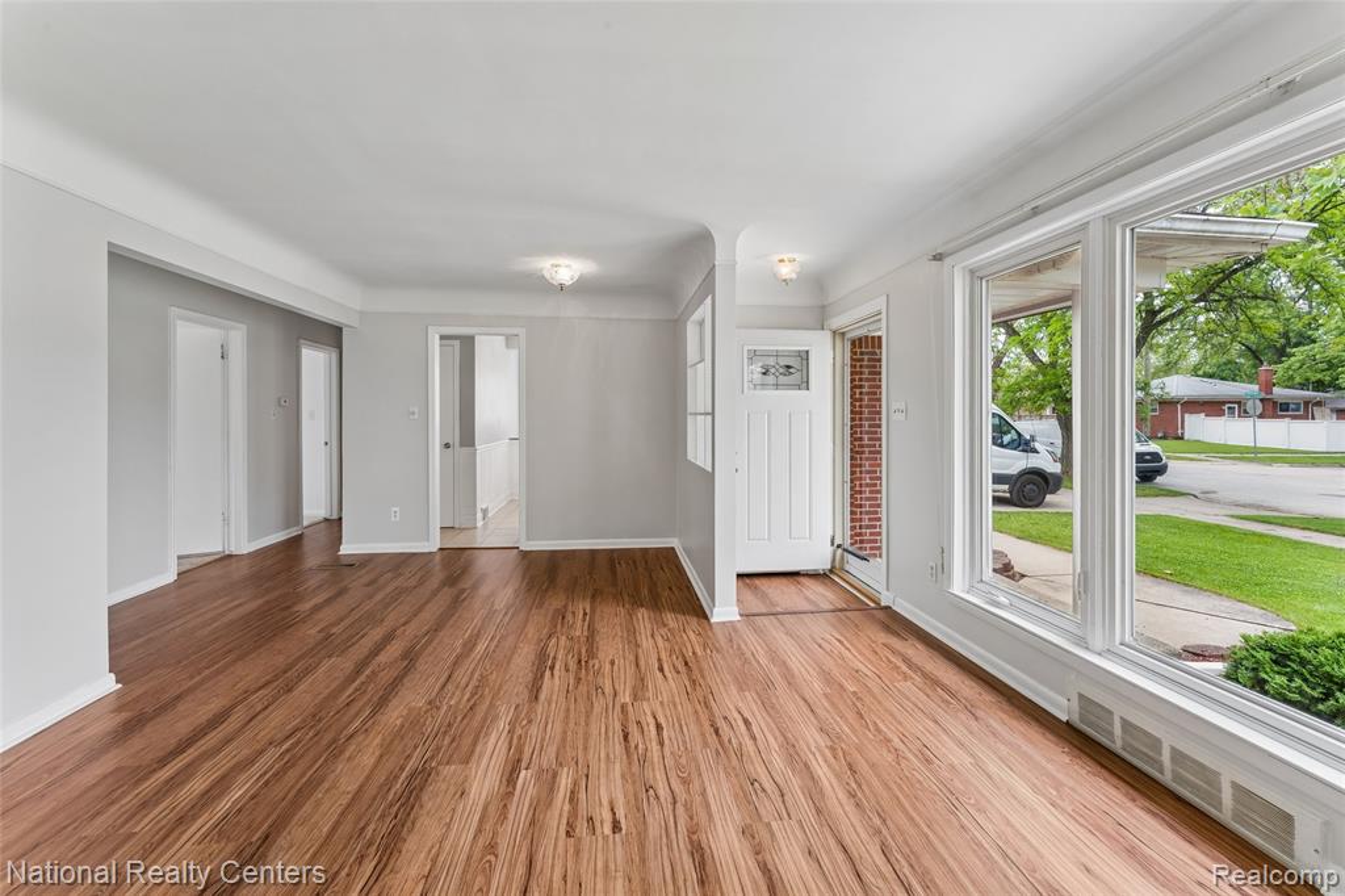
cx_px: 672
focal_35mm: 14
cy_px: 448
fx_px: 523
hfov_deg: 104.3
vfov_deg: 81.2
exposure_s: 1/8
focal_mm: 14
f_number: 13
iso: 400
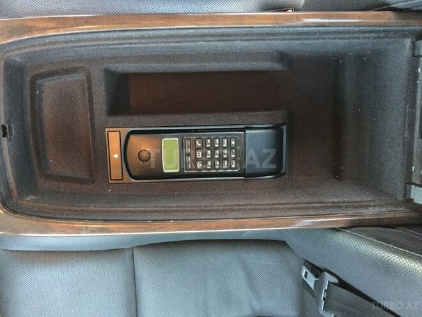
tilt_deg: -78.3
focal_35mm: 29
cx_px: 211
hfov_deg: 61.7
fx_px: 354
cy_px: 158
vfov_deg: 48.2
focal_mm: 4.15
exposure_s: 1/17
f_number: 2.2
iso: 500
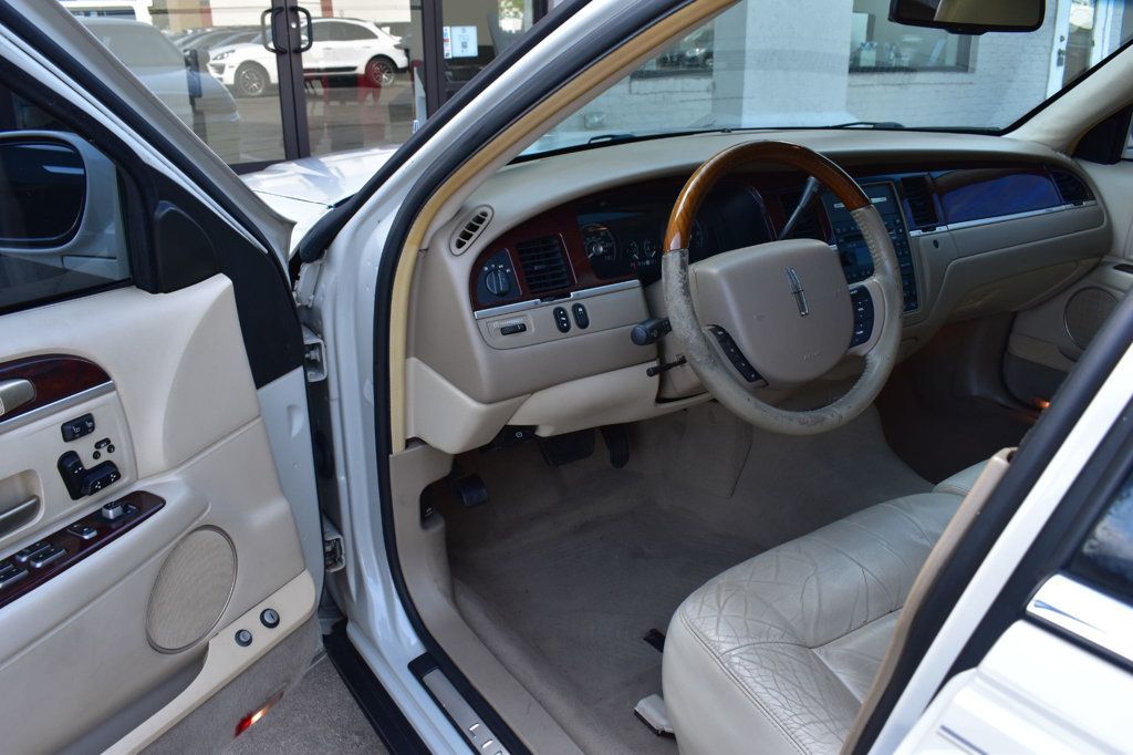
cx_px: 566
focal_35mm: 30
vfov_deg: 43.6
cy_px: 378
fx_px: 944
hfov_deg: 61.9
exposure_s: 1/100
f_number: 9
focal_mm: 20
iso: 400
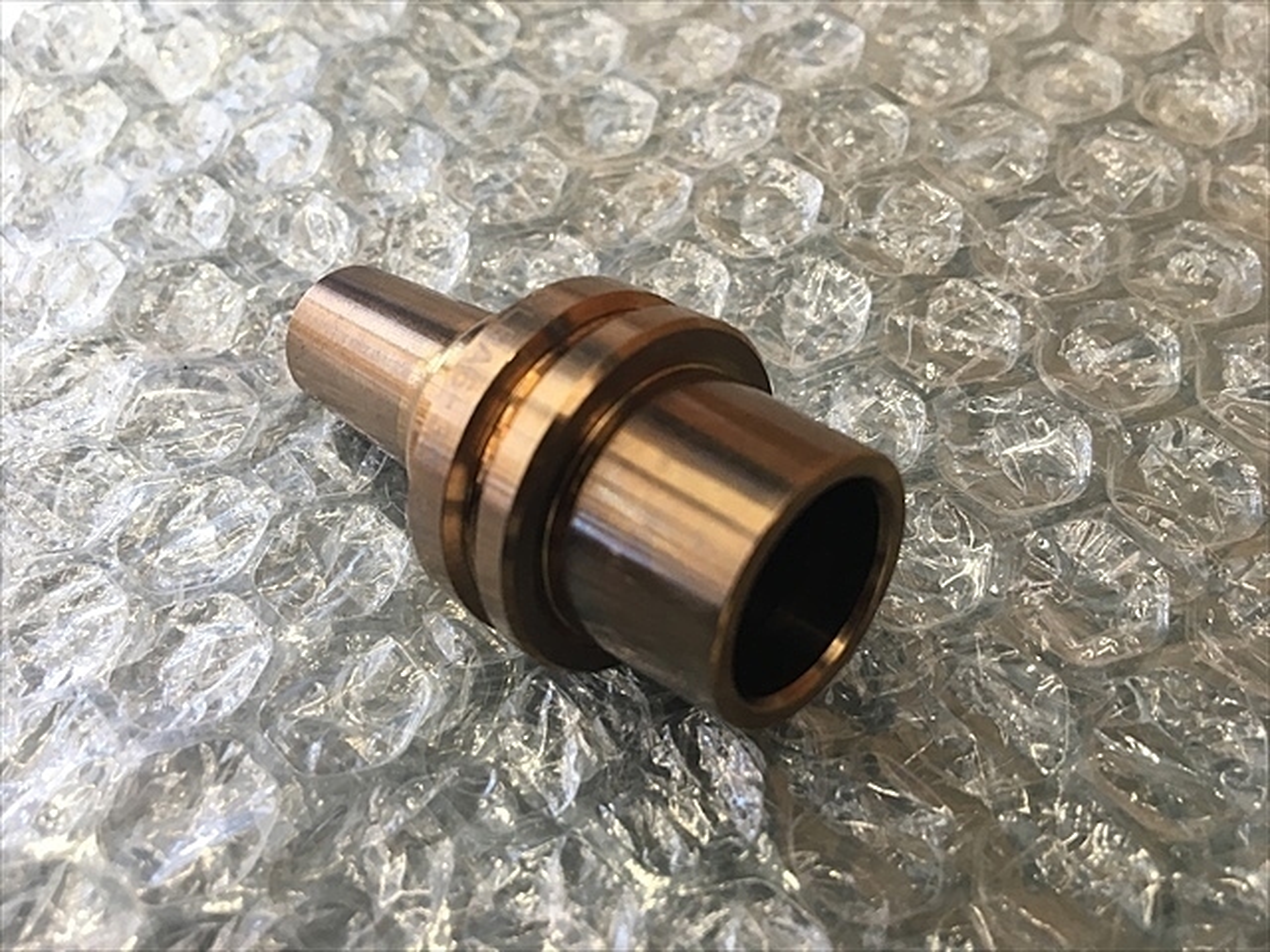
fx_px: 1064
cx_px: 635
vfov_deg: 48.2
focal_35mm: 29
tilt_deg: -56.5
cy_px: 476
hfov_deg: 61.7
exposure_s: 1/30
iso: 64
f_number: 2.2
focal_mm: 4.15
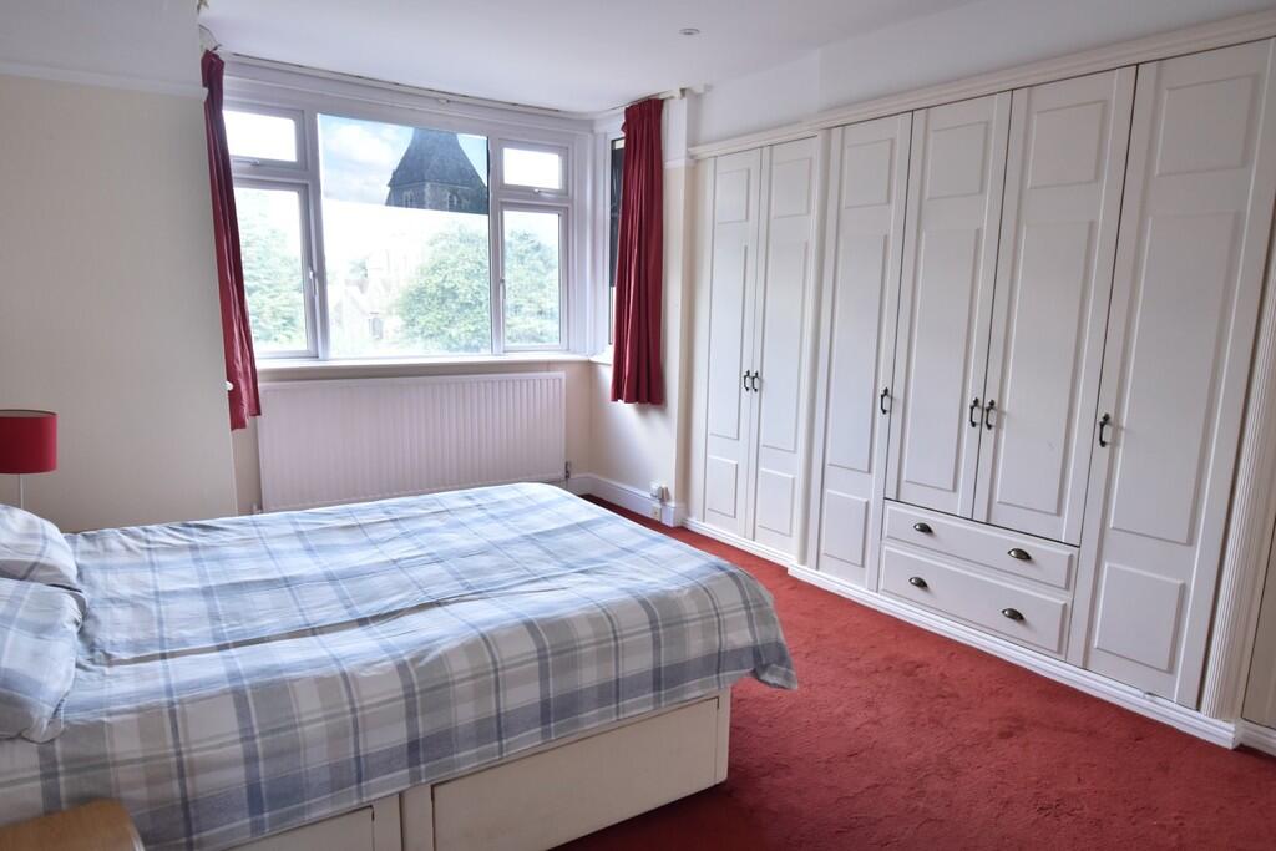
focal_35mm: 22
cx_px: 638
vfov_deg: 56.2
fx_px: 798
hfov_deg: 77.3
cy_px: 426
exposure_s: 1/100
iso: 500
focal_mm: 15
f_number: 5
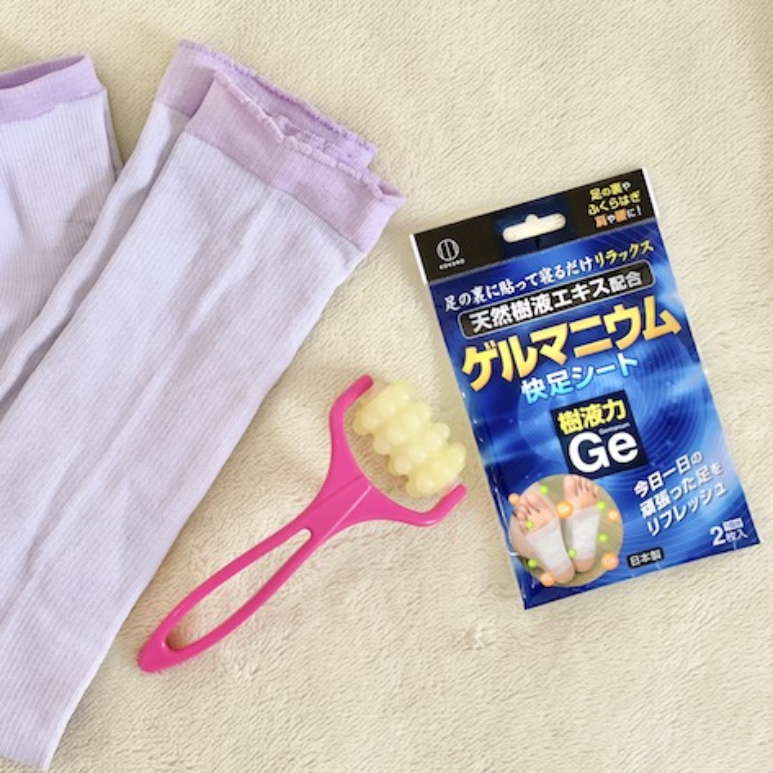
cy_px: 391
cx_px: 300
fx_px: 1566
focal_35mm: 62
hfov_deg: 27.6
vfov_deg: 27.7
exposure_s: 1/60
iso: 160
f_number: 2
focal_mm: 6
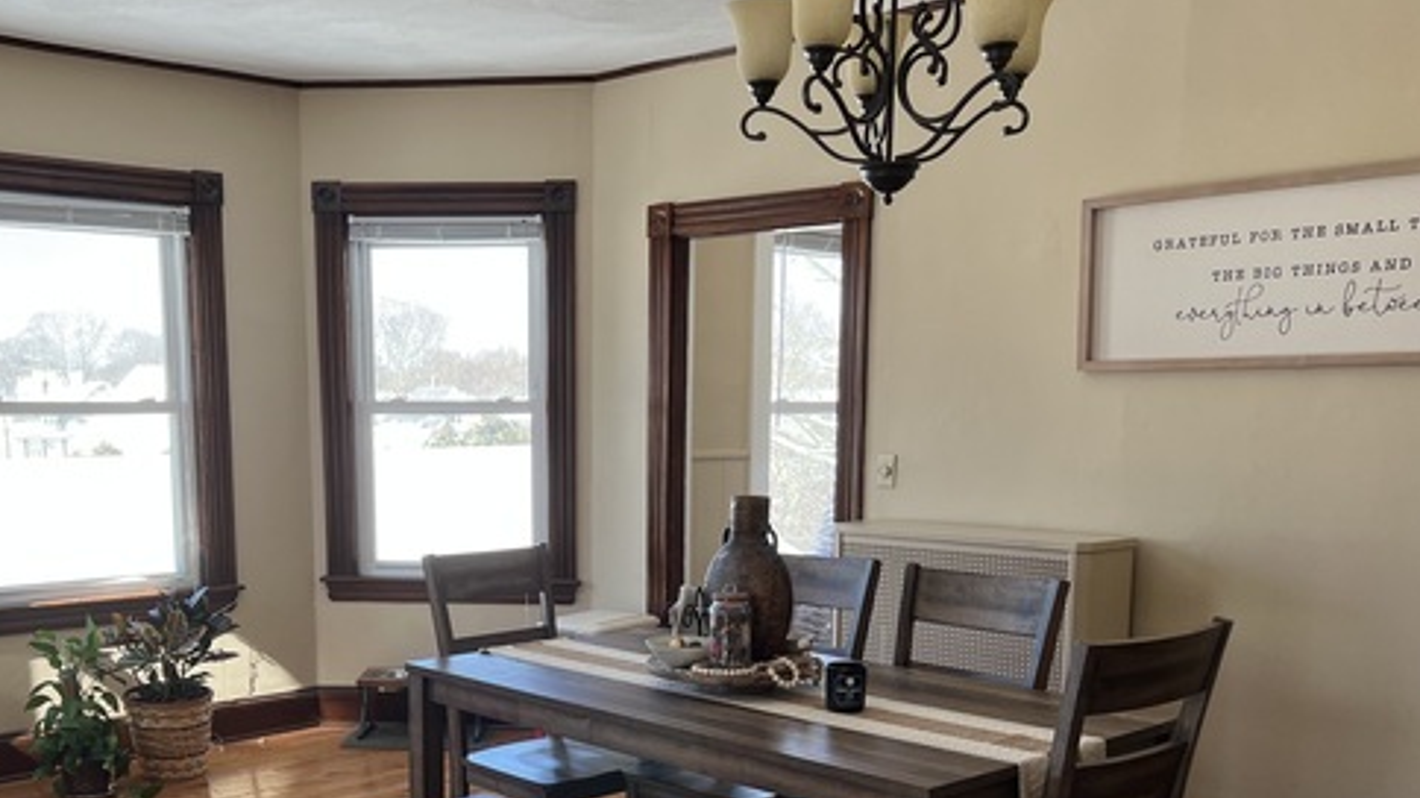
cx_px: 535
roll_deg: +0.1
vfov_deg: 29.8
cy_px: 625
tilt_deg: -9.5
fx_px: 1468
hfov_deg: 51.1
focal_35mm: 39
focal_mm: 5.7
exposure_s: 1/287
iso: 40
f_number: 1.5
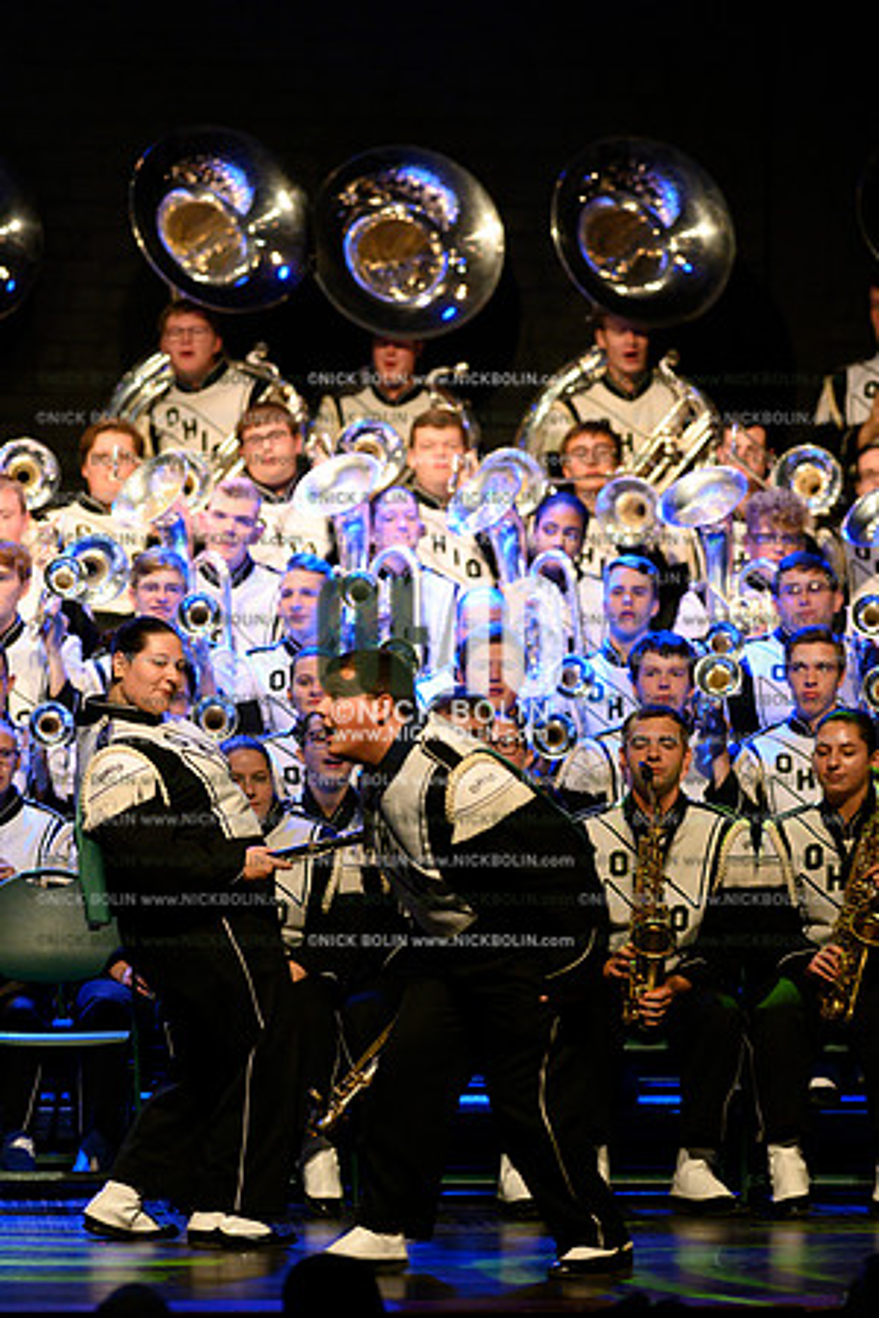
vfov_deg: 6.9
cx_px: 440
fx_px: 10987
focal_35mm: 300
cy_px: 659
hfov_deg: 4.6
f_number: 4
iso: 6400
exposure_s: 1/500
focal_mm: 300
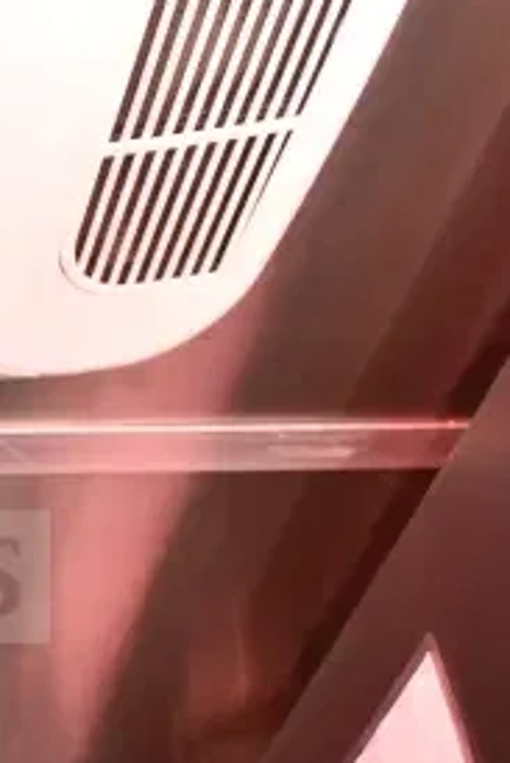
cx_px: -265
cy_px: 422
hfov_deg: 14.2
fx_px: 1910
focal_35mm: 90
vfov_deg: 22.6
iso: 6400
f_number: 4.5
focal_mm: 18
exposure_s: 1/80
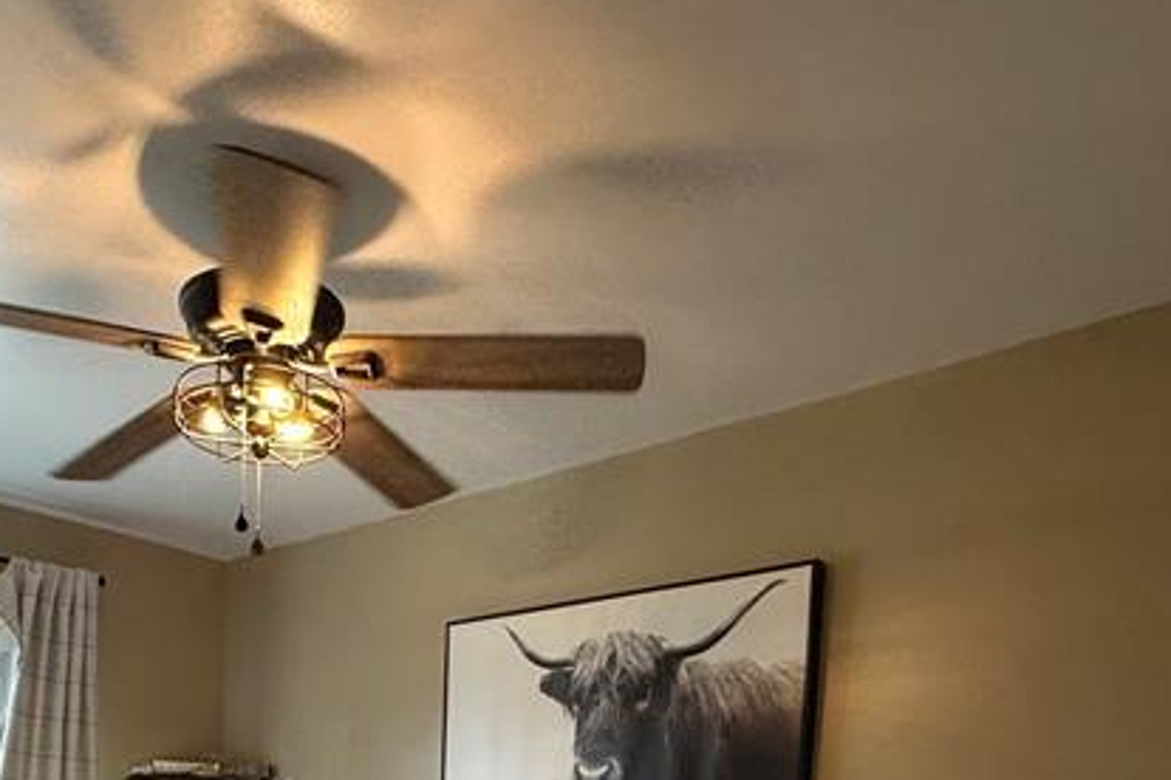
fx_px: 1171
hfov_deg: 52.4
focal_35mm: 36
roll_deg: -2.0
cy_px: 978
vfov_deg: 30.3
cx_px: 416
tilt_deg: -4.0
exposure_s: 1/120
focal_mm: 2.22
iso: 200
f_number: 2.2
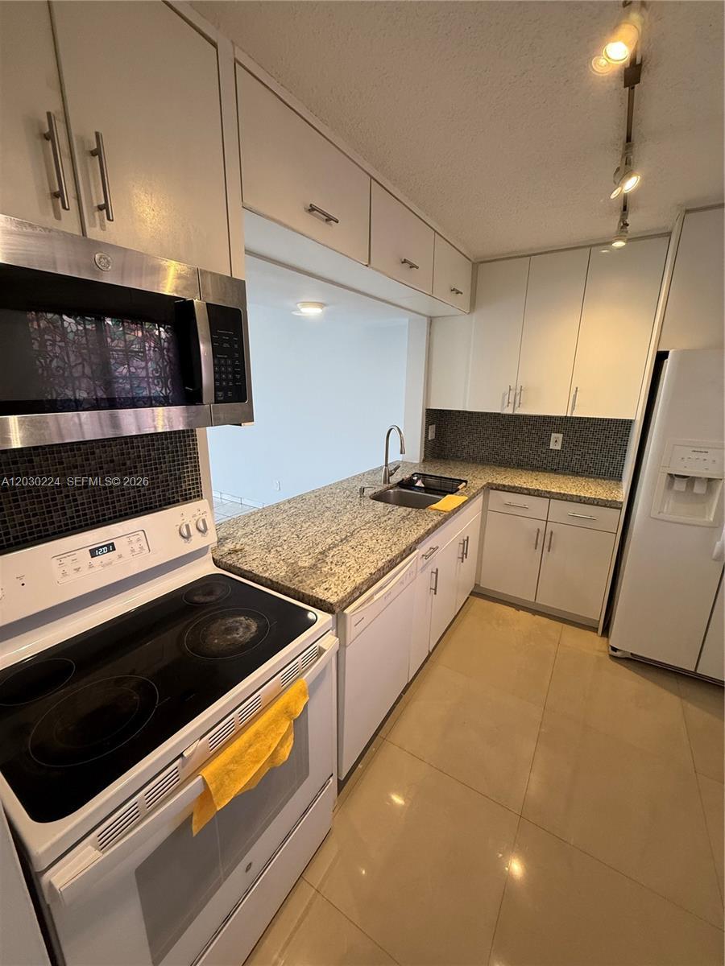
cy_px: 483
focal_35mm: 14
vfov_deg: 102.1
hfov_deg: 85.7
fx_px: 391
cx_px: 362
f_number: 2.2
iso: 200
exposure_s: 1/120
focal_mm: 2.22
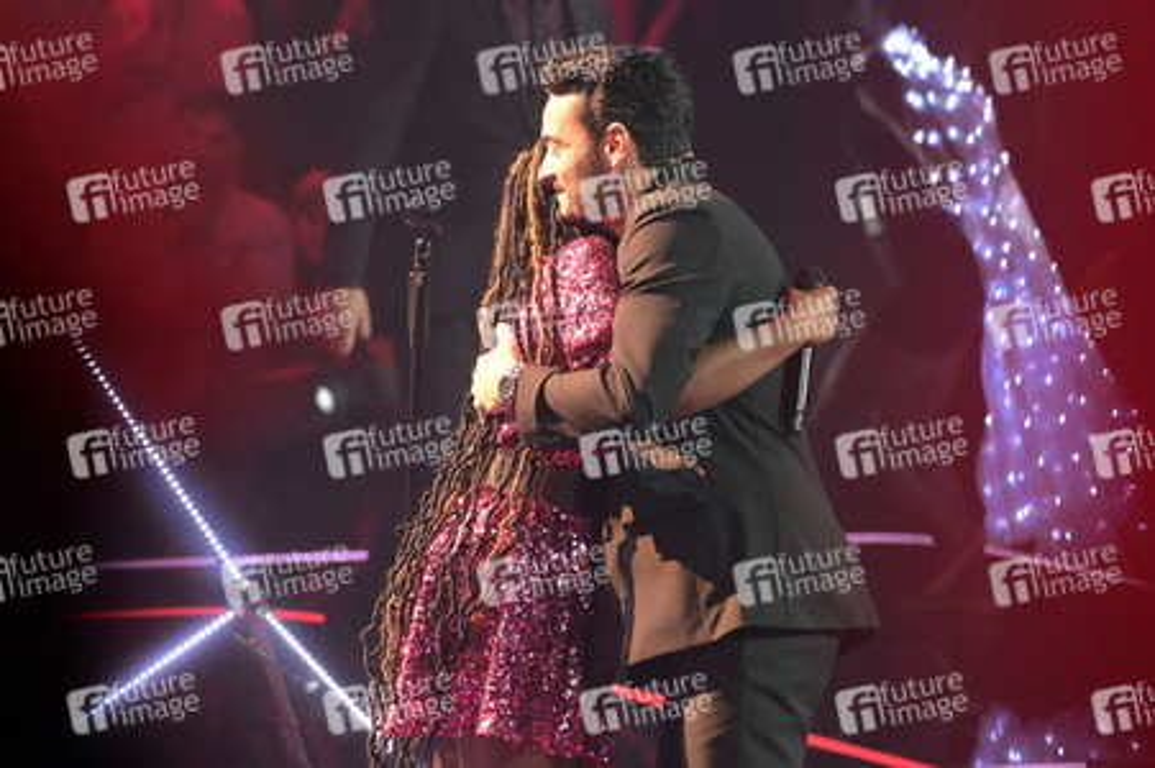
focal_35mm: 240
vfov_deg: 5.7
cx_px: 578
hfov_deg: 8.6
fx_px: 7694
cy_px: 384
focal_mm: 240
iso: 12800
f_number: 5.6
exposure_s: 1/400
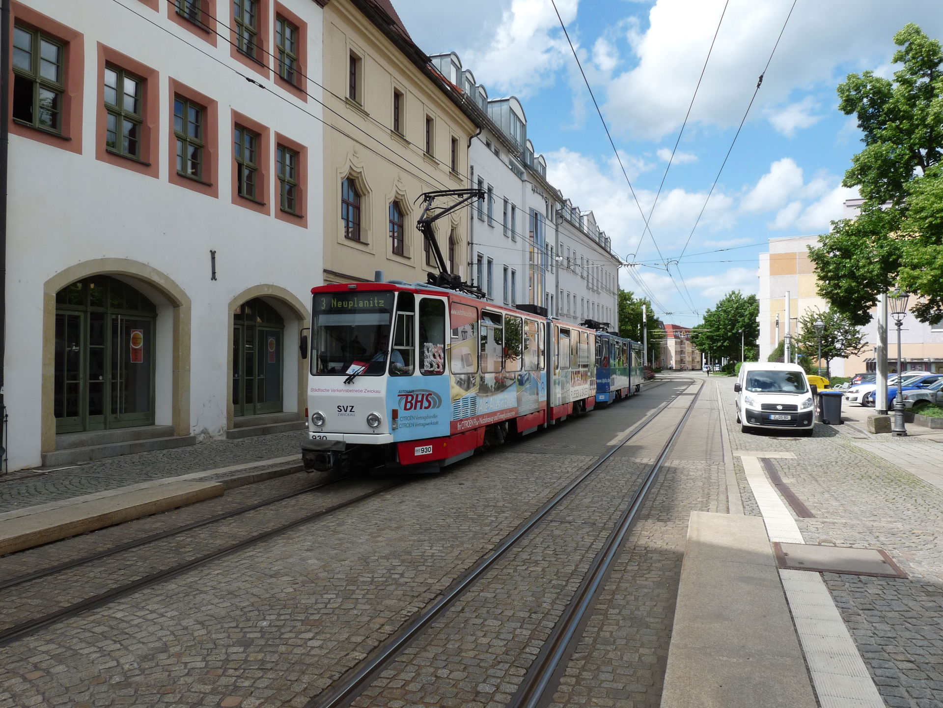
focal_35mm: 27
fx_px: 736
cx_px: 472
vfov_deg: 51.4
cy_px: 354
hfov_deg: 65.3
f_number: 5.6
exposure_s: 1/320
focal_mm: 4.8
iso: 100
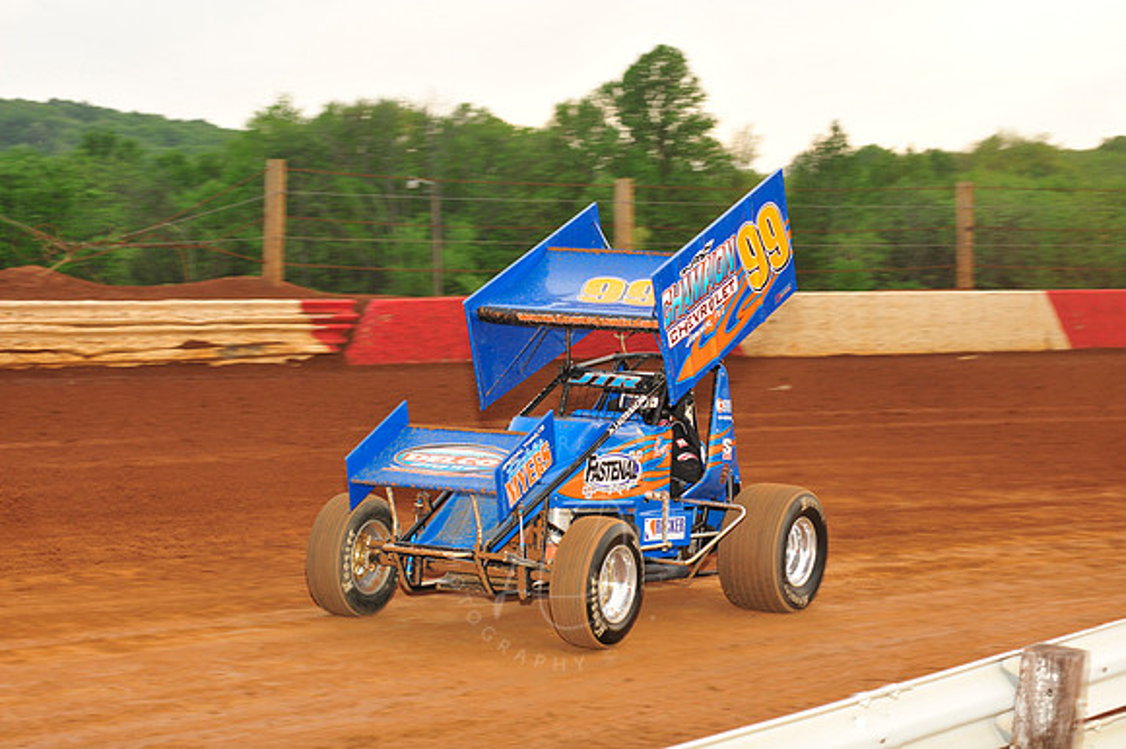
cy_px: 374
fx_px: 2876
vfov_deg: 14.8
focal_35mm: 92
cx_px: 563
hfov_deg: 22.2
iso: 800
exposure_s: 1/320
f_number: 6.3
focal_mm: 92
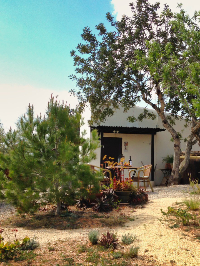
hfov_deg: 31.0
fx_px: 347
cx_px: 174
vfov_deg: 42.1
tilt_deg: +3.5
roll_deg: +0.6
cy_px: 133
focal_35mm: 45
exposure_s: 1/1261
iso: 50
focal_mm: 4.12
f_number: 2.4
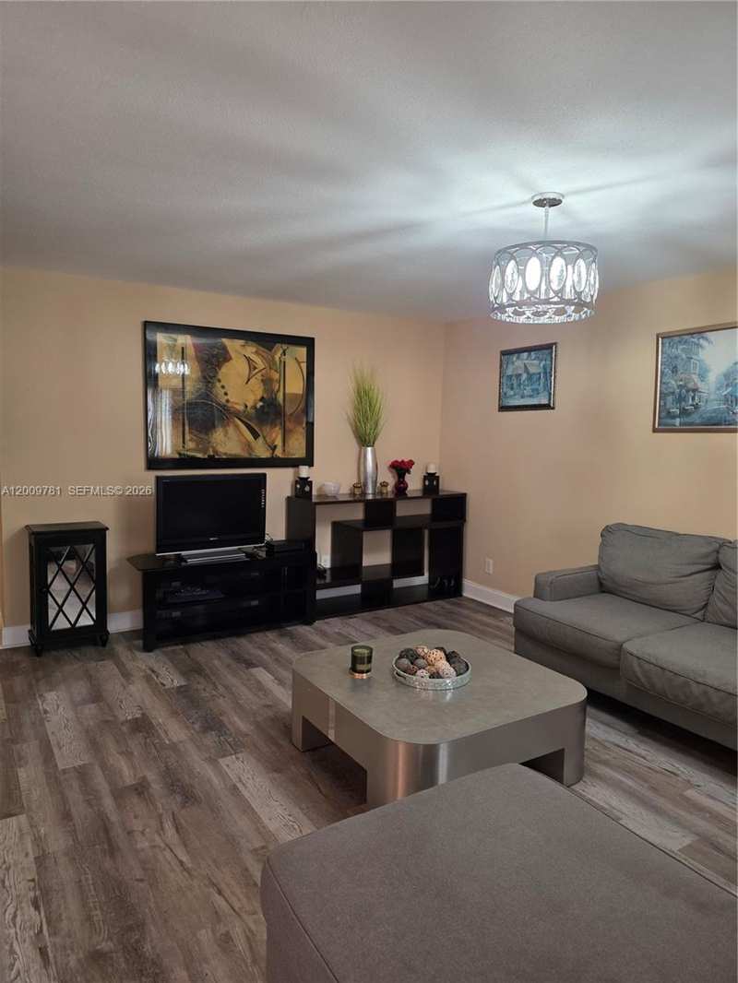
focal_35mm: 23
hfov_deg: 58.9
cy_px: 492
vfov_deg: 73.9
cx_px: 369
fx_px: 654
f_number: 1.7
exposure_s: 1/120
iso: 250
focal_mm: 6.3
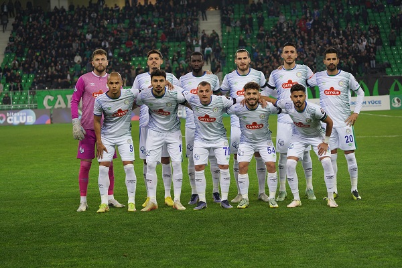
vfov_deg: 13.7
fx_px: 1117
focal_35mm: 100
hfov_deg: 20.4
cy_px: 134
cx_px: 201
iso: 500
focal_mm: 100
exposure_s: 1/160
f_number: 4.5
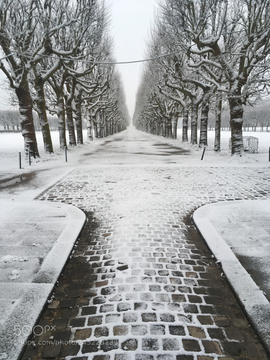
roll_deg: -1.6
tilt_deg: -9.6
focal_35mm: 29
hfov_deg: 48.2
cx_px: 135
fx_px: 302
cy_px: 180
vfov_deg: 61.7
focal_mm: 4.15
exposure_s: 1/50
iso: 32
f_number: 2.2
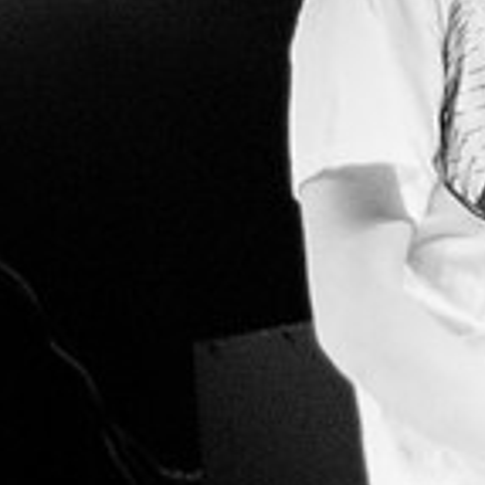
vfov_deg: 6.7
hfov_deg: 6.6
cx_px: 980
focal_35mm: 259
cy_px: -8
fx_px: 4106
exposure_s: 1/25
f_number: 1.8
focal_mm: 50
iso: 1000
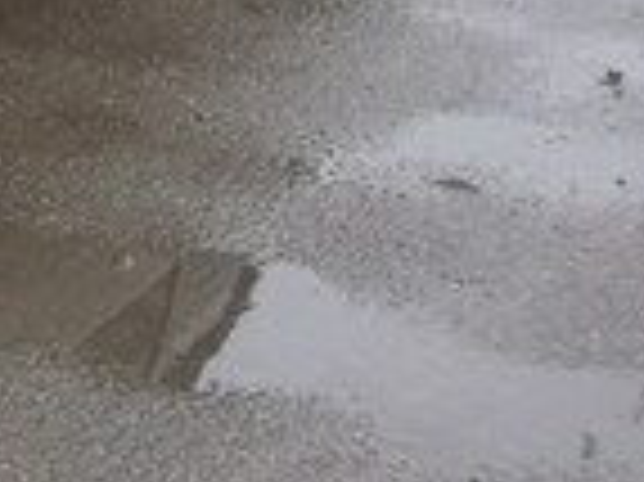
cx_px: -504
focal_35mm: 134
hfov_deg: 13.3
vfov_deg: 10.5
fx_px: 2491
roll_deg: +2.5
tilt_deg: -5.6
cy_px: -345
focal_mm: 4.15
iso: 32
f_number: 2.2
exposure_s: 1/119
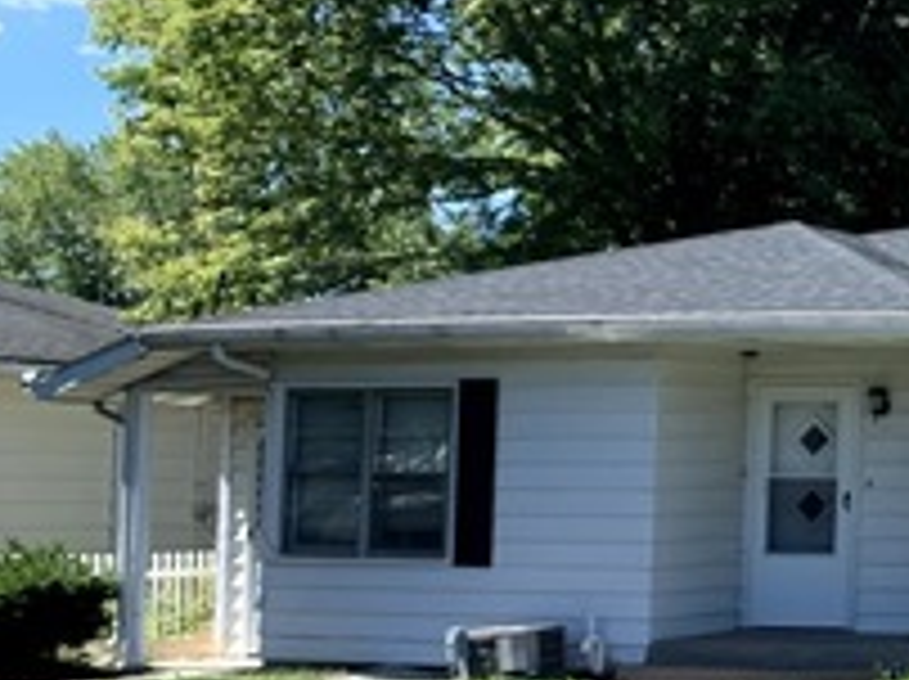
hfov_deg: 19.4
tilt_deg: +4.8
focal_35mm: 86
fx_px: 2256
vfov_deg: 17.1
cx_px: 1420
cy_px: 387
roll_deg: -1.3
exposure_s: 1/1250
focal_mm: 4.25
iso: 25
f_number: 1.8
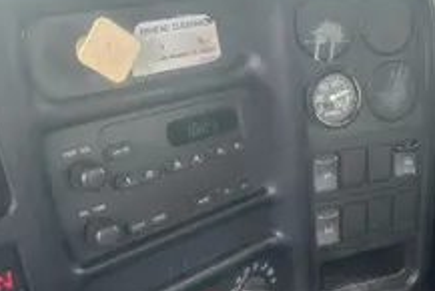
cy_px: 183
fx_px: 556
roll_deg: -3.7
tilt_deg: -28.0
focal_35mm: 46
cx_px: 357
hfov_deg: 40.7
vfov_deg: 29.2
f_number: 1.78
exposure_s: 1/121
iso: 80
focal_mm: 6.86
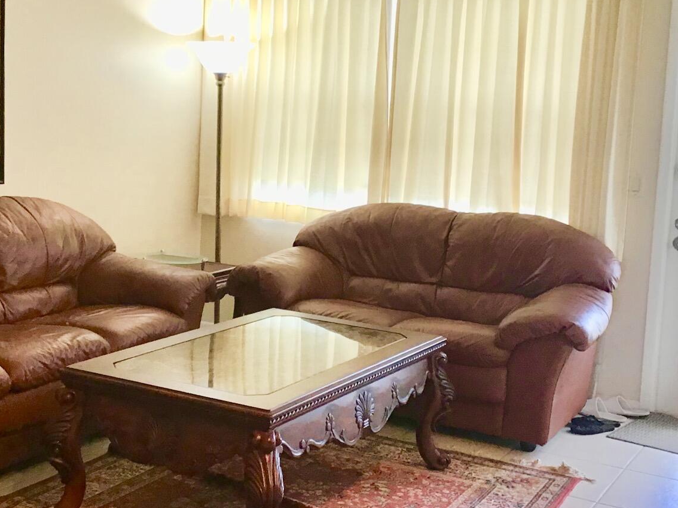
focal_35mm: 56
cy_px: 215
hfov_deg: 34.3
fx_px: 1097
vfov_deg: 26.1
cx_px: 276
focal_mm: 3.3
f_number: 2.4
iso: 64
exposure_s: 1/30
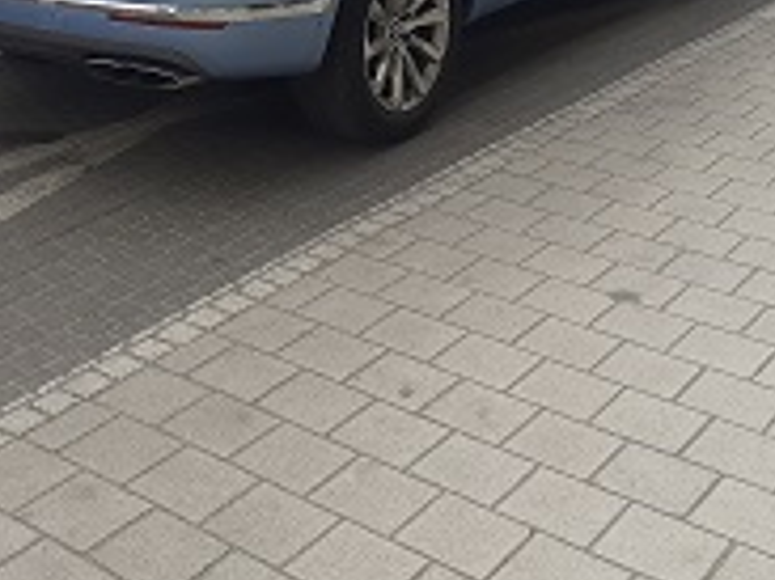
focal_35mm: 61
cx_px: 260
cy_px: -51
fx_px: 1365
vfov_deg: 22.7
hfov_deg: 31.5
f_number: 1.9
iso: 40
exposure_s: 1/787
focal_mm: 3.6
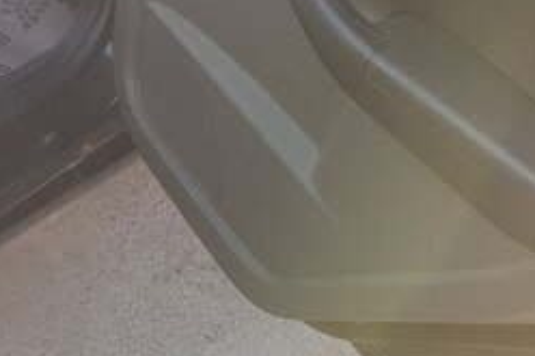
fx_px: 1069
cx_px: -157
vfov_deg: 17.7
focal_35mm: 72
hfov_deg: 24.5
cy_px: -111
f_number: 1.7
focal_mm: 4.2
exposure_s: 1/181
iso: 40
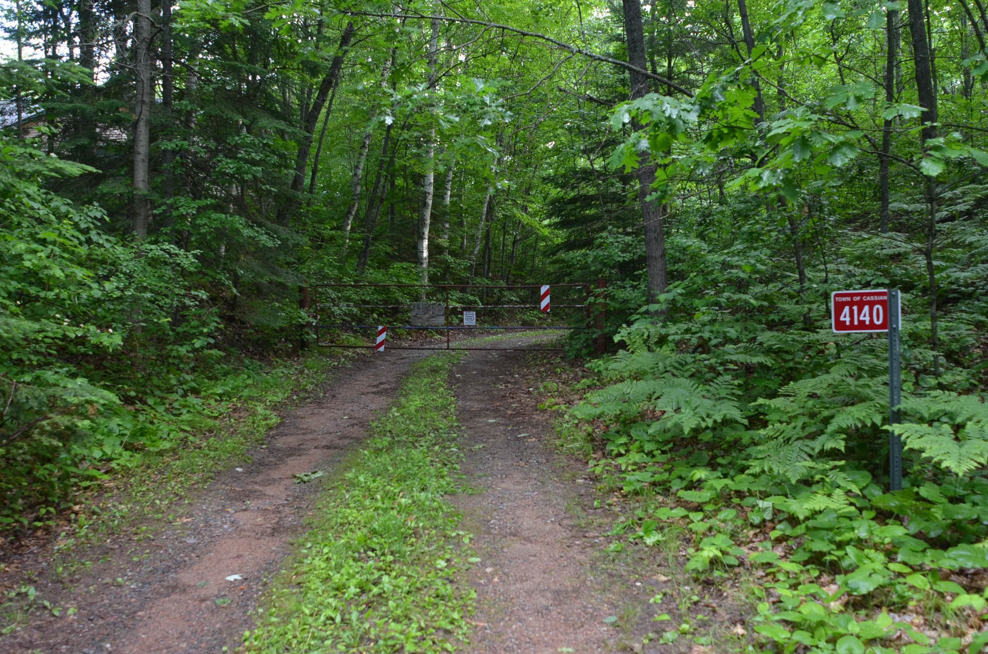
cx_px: 494
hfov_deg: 62.0
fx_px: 822
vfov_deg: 43.4
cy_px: 327
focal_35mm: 30
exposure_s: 1/80
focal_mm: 20
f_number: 4.5
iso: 400
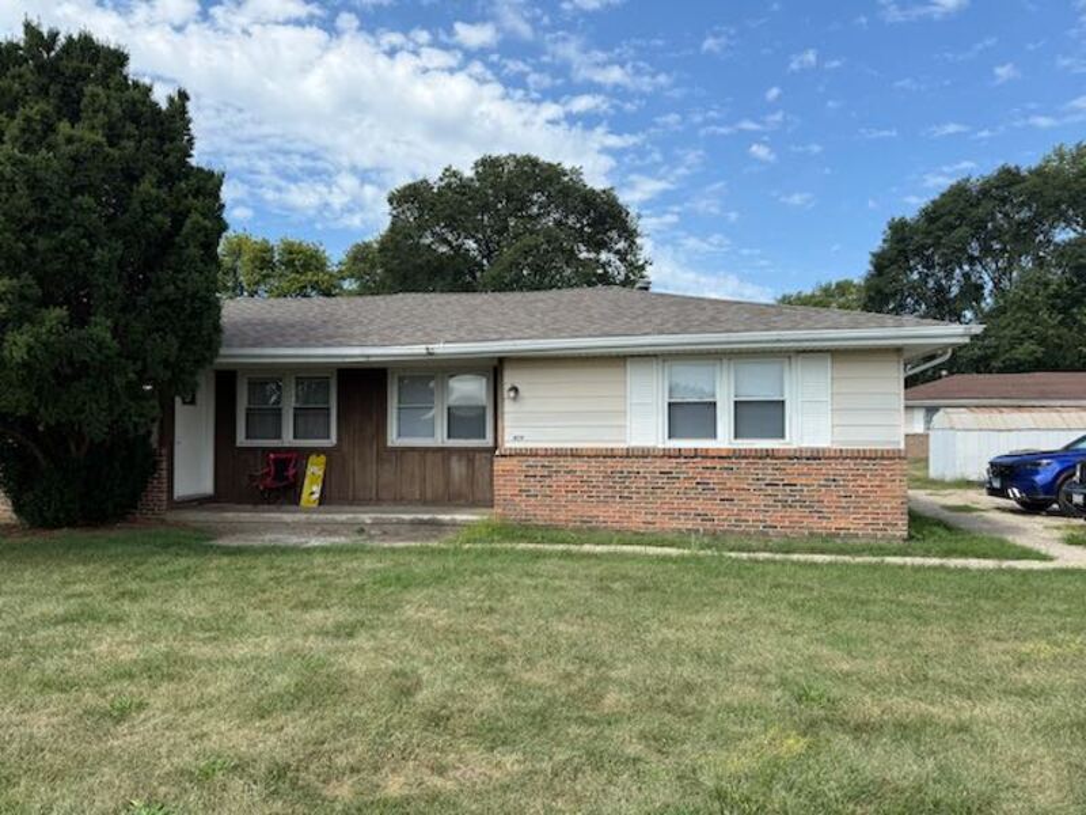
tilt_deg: +1.5
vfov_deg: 56.8
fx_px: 753
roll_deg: +0.2
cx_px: 543
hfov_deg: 71.6
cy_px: 408
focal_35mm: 24
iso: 80
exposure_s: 1/3279
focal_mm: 6.76
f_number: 1.78
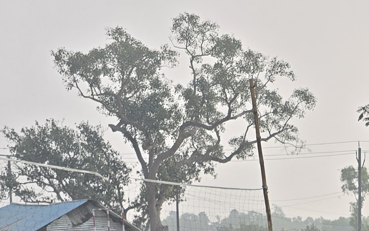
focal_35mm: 108
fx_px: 1086
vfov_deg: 10.8
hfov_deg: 17.9
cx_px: 497
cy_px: 493
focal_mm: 6.3
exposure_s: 1/557
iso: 12
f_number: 1.7
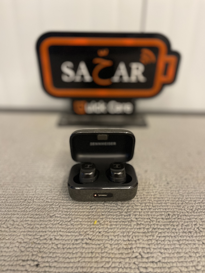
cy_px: 136
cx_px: 102
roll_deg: -1.4
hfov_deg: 53.1
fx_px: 205
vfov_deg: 67.3
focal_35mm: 26
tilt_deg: -28.1
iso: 400
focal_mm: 5.1
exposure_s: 1/50
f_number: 1.6
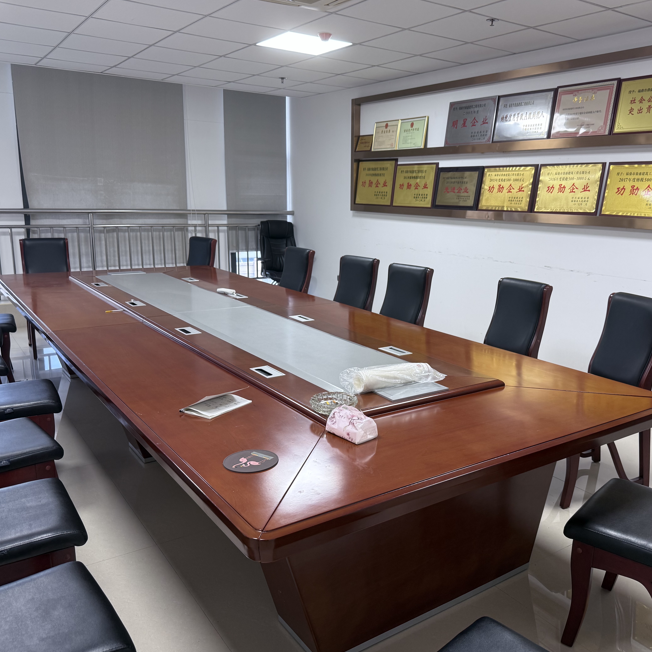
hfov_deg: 55.4
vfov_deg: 55.6
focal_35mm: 29
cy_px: 324
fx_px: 618
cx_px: 377
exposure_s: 1/100
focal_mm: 6.76
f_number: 1.78
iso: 100
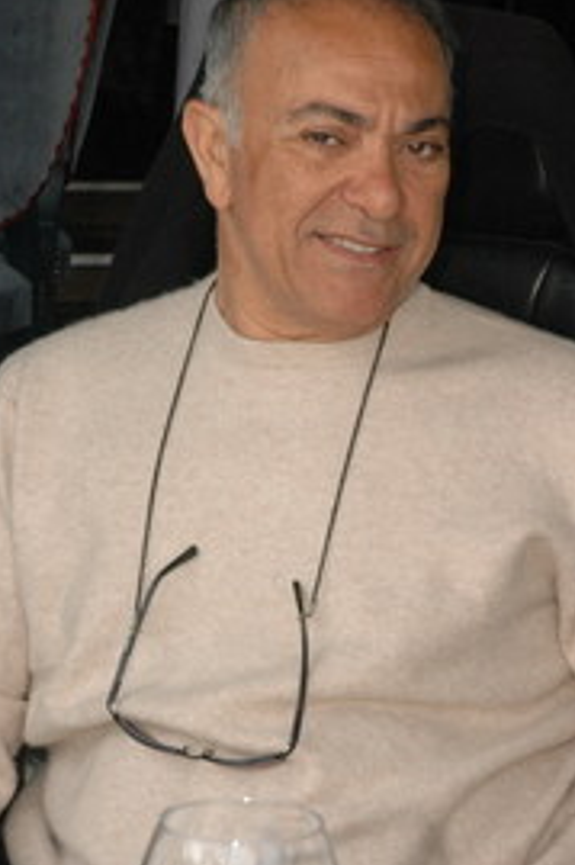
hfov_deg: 8.9
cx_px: 345
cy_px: 492
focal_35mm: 154
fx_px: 3694
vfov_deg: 13.3
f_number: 8
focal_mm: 46
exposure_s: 1/250
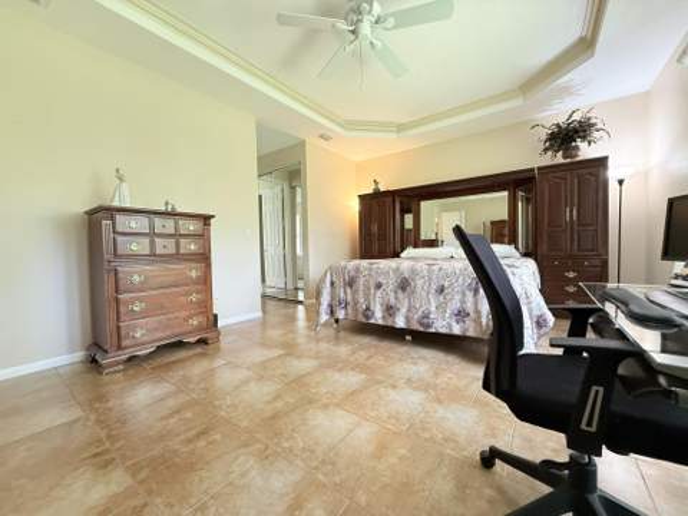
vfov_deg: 85.7
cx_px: 344
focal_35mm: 14
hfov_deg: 102.1
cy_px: 258
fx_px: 278
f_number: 2.2
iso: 250
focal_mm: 2.22
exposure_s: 1/60
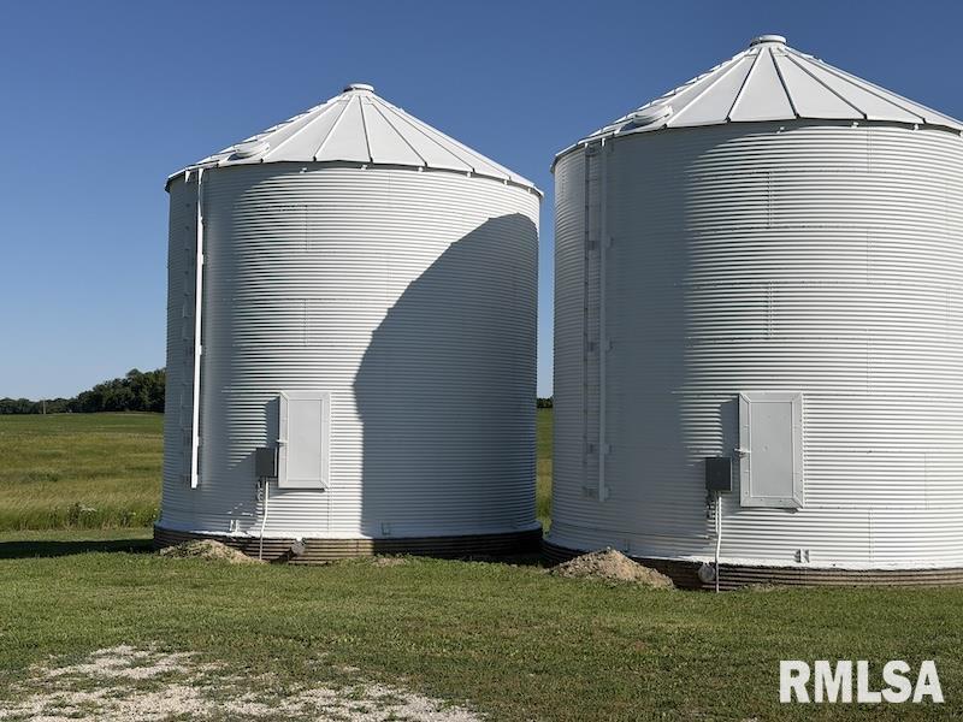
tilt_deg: +2.1
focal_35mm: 48
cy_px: 361
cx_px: 482
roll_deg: -1.3
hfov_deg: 39.7
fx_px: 1335
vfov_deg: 30.3
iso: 64
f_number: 1.78
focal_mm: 6.76
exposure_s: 1/9901
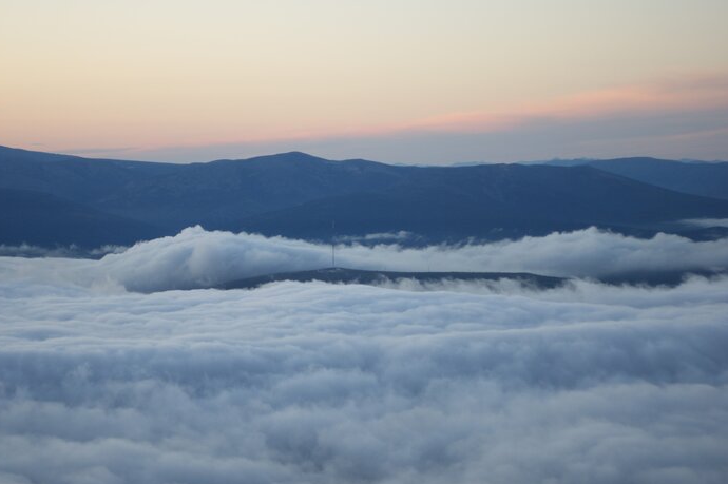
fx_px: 1758
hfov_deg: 23.4
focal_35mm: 87
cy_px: 247
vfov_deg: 15.7
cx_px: 327
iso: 100
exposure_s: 1/200
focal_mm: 50
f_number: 1.4
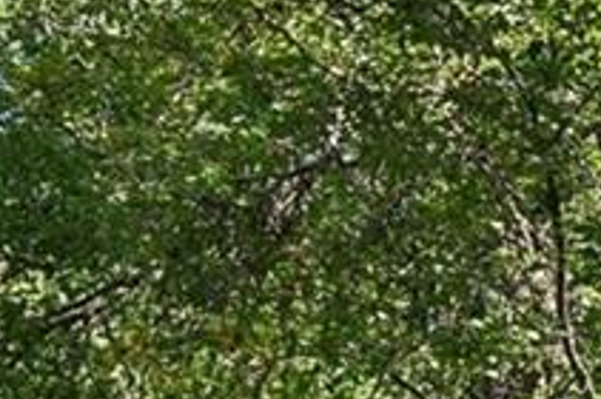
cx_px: 2074
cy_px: 1037
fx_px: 2847
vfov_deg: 7.4
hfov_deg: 8.7
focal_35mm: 171
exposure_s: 1/25
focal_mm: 22.5
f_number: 10
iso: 72
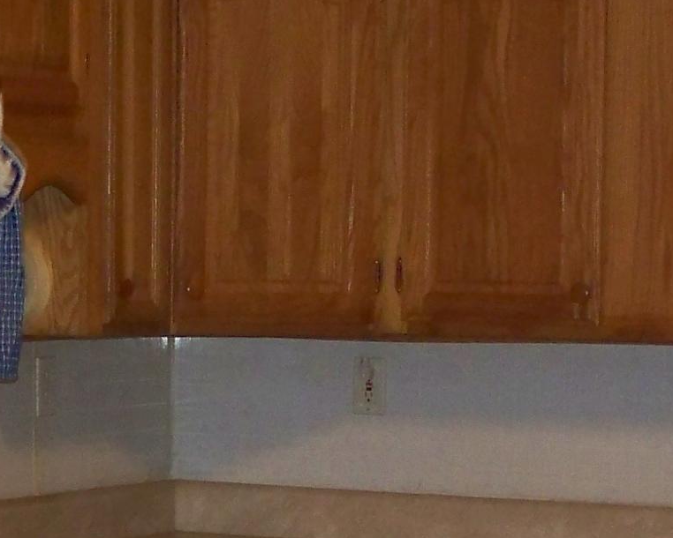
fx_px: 2909
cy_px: 523
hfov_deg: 13.2
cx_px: 200
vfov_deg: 10.5
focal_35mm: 146
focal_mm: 6.3
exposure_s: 1/30
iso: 200
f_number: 2.8
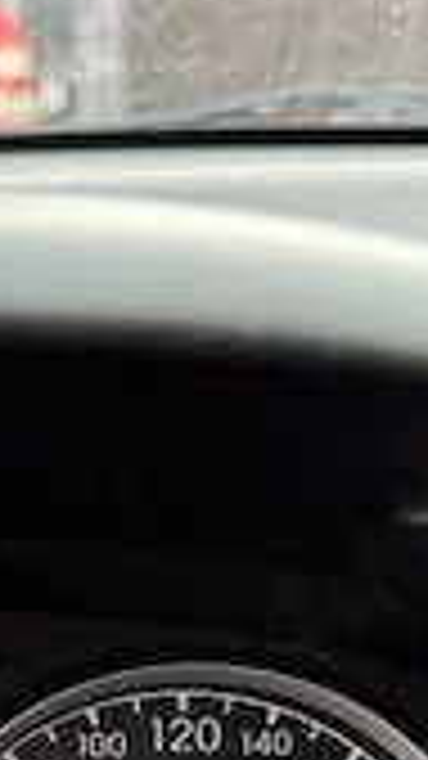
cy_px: 724
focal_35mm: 93
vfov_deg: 22.2
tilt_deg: -21.6
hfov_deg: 12.0
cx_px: -329
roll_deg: +1.6
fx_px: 1877
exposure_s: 1/70
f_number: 1.78
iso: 200
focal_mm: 6.76
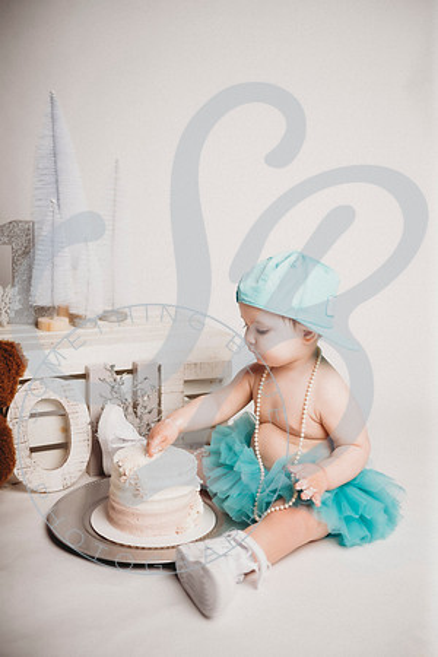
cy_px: 328
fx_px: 766
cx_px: 219
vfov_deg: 46.4
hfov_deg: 31.9
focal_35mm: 42
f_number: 2.8
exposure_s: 1/400
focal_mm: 42
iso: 100
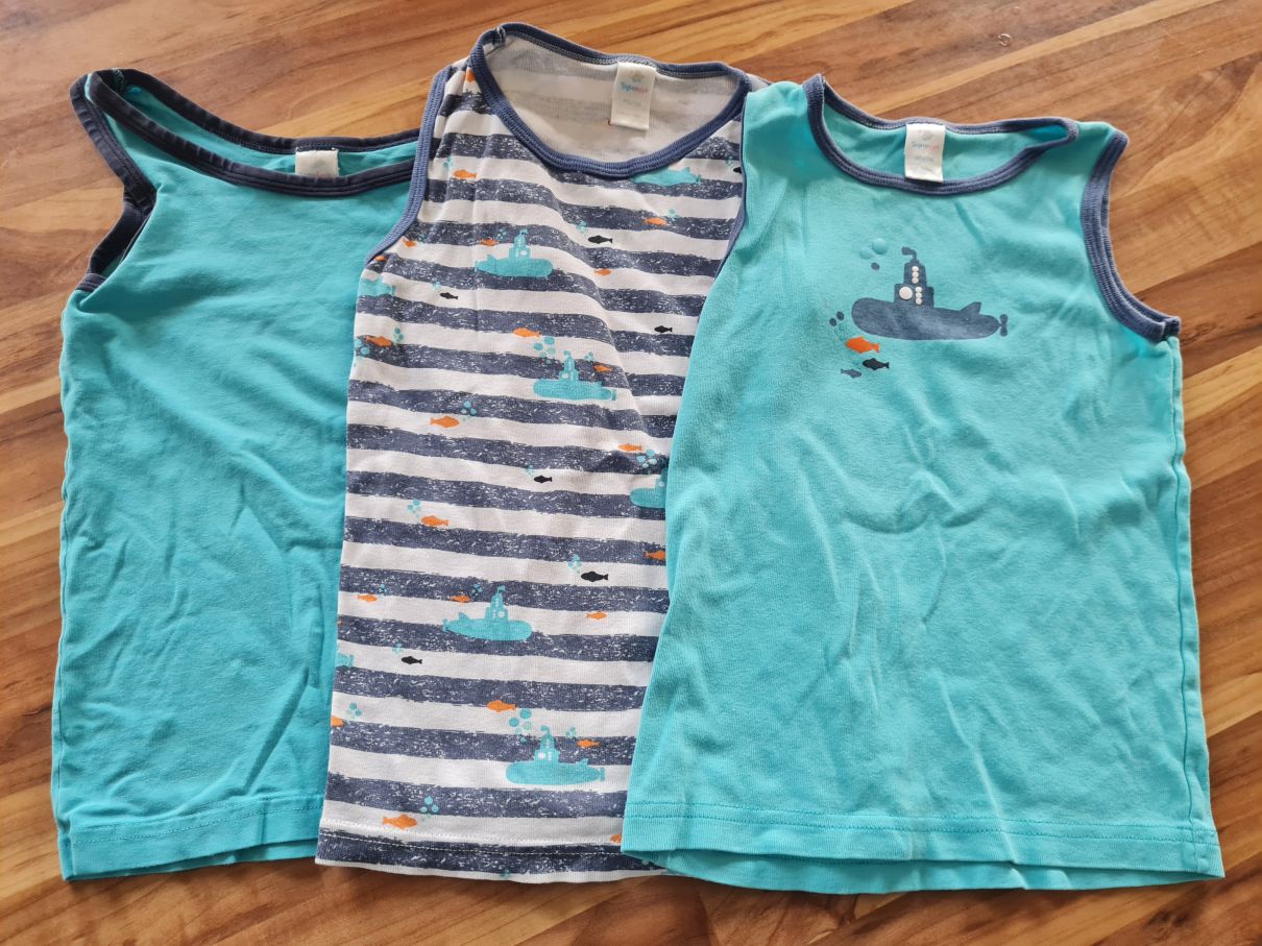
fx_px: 948
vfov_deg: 53.0
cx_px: 631
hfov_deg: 67.3
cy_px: 473
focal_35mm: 26
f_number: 1.8
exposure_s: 1/120
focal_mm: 5.4
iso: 320
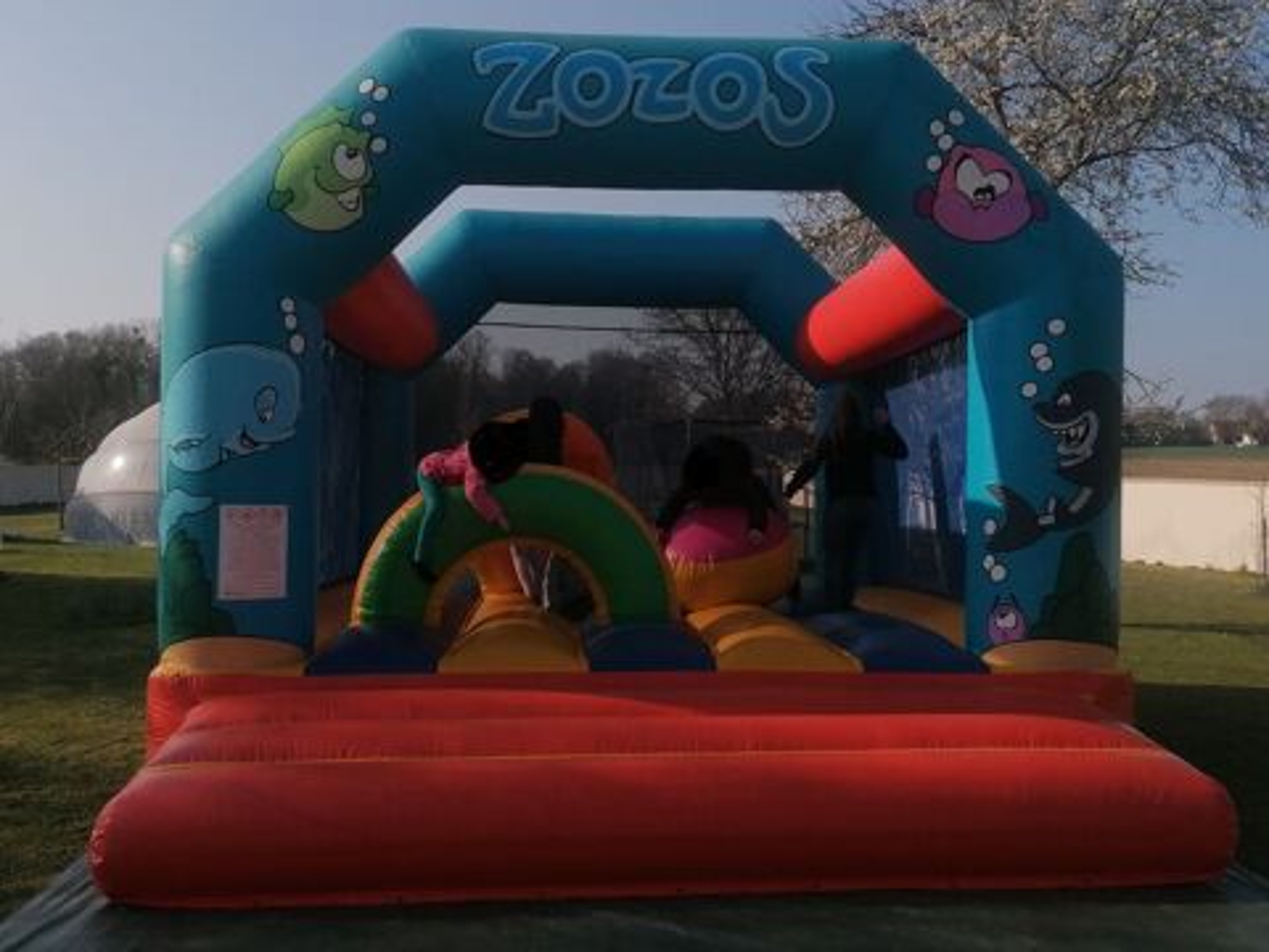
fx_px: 1283
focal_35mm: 35
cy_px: 476
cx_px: 634
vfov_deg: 40.7
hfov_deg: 52.6
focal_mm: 4.75
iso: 50
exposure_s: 1/3268
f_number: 1.8
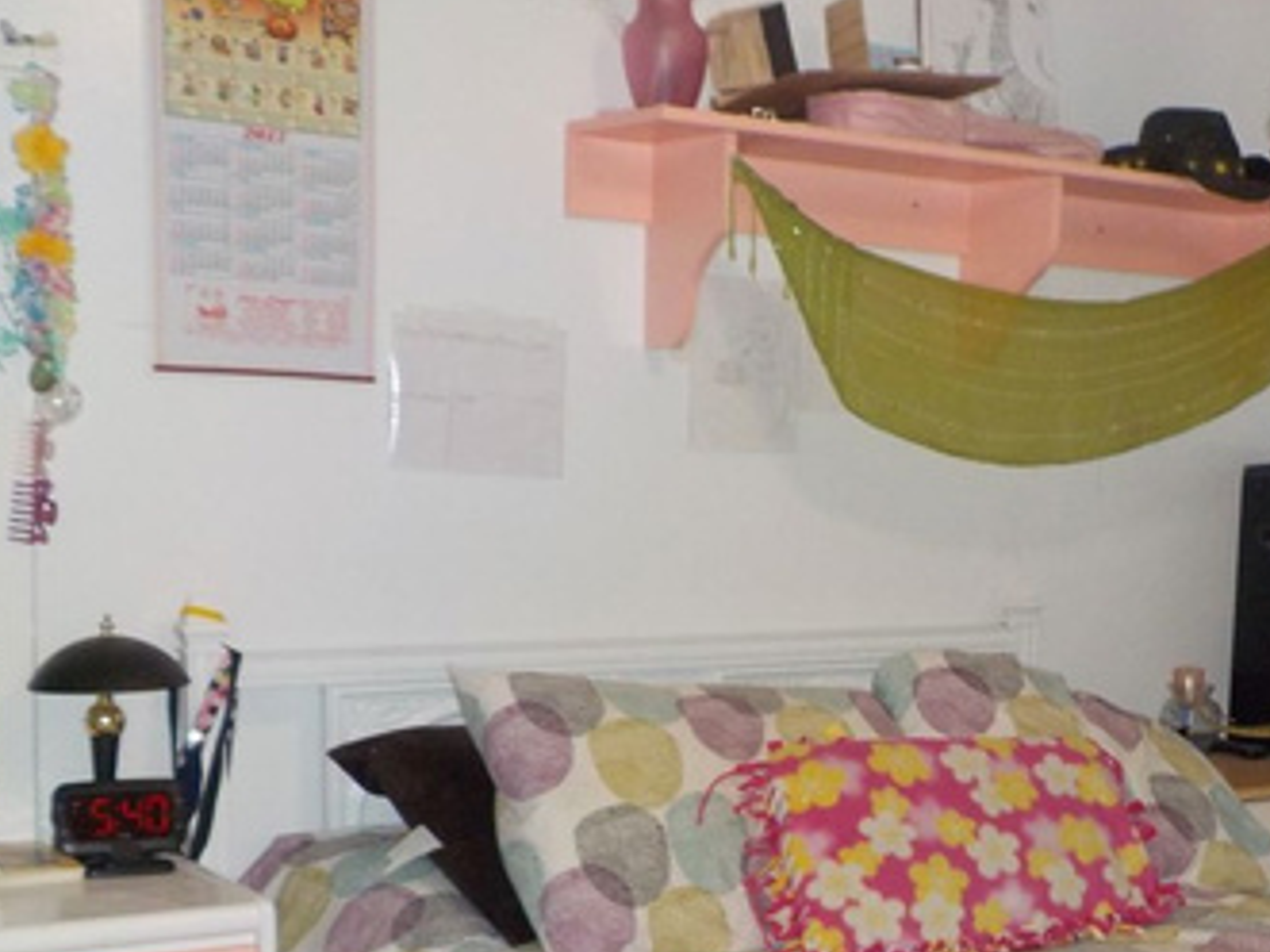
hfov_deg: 32.7
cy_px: 760
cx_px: 925
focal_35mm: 58
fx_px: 2127
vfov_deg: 24.8
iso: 200
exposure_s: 1/30
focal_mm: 4.1
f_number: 3.3
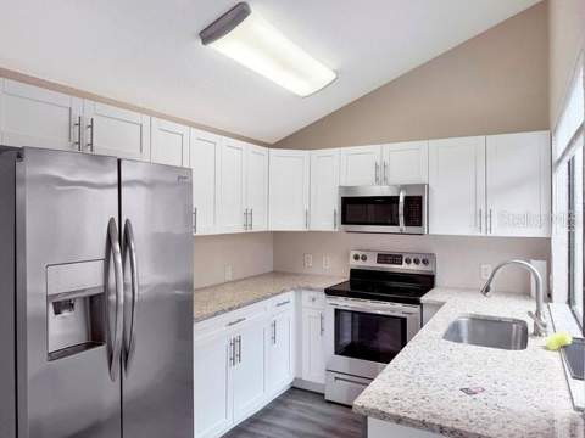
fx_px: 406
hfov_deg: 71.6
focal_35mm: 24
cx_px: 292
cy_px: 219
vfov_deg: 56.8
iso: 50
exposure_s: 1/129
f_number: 1.78
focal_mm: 6.76
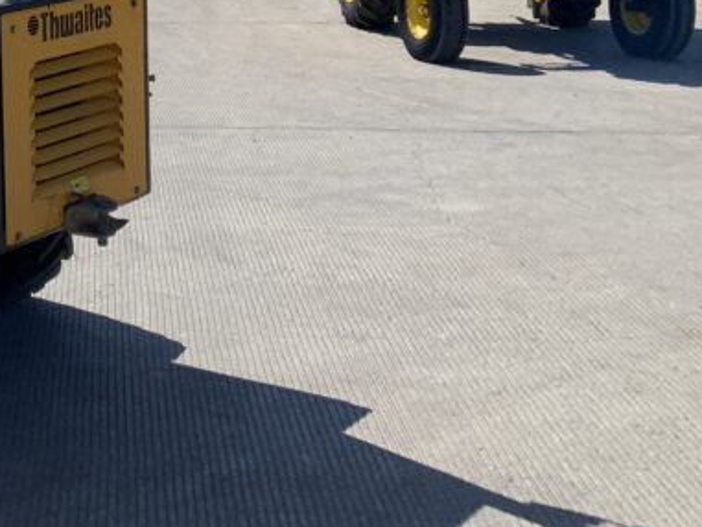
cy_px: -100
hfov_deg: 23.4
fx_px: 1582
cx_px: -87
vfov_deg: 18.0
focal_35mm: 78
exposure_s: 1/2538
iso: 16
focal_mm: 3
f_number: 1.8
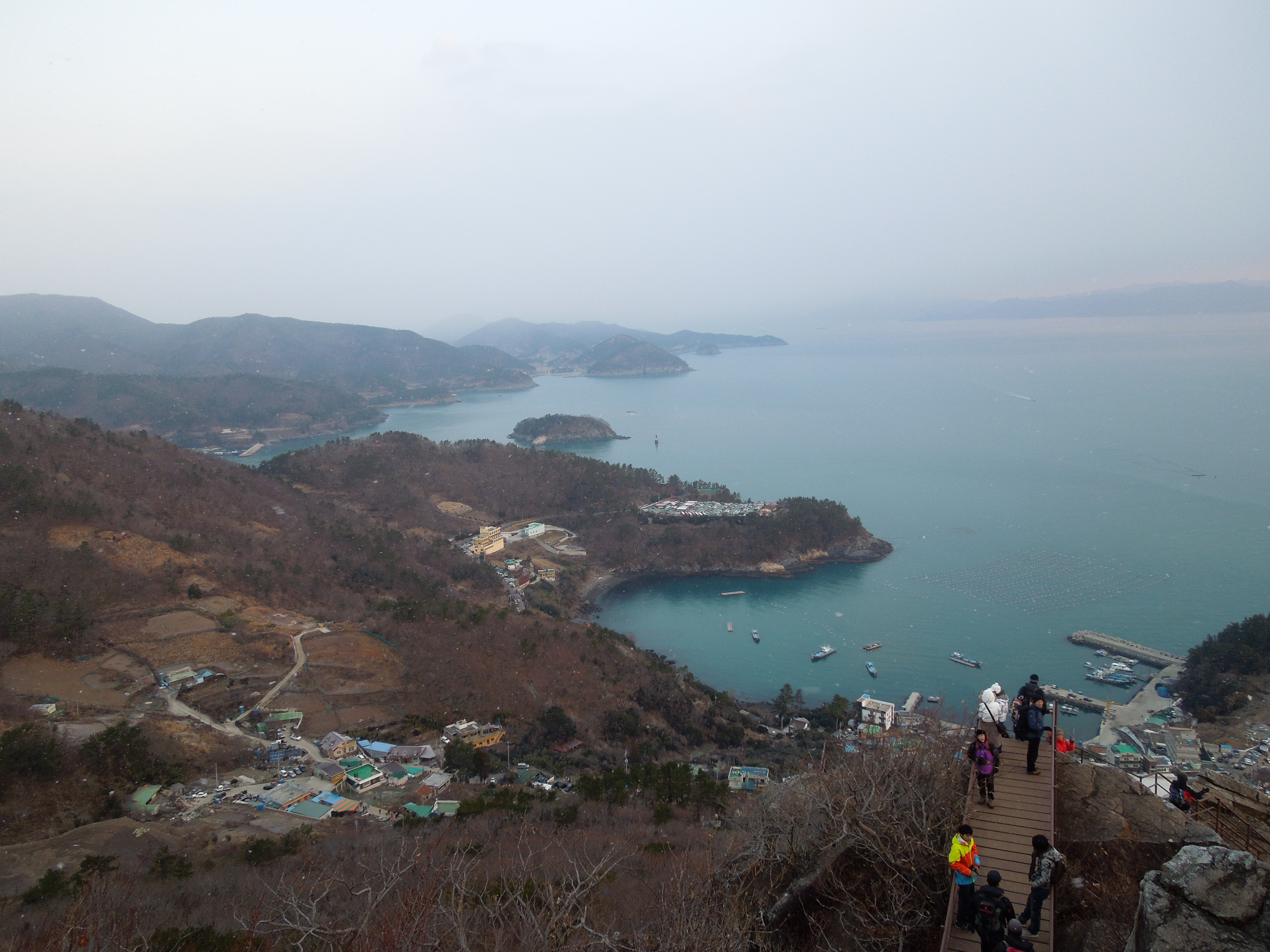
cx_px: 635
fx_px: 917
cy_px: 476
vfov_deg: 54.9
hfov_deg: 69.4
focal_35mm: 25
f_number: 3.3
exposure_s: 1/60
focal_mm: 4.5
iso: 100
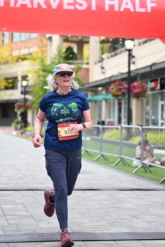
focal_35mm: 86
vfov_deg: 23.6
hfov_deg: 15.9
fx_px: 590
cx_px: 89
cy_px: 106
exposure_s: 1/1250
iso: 640
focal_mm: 73
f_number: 2.8
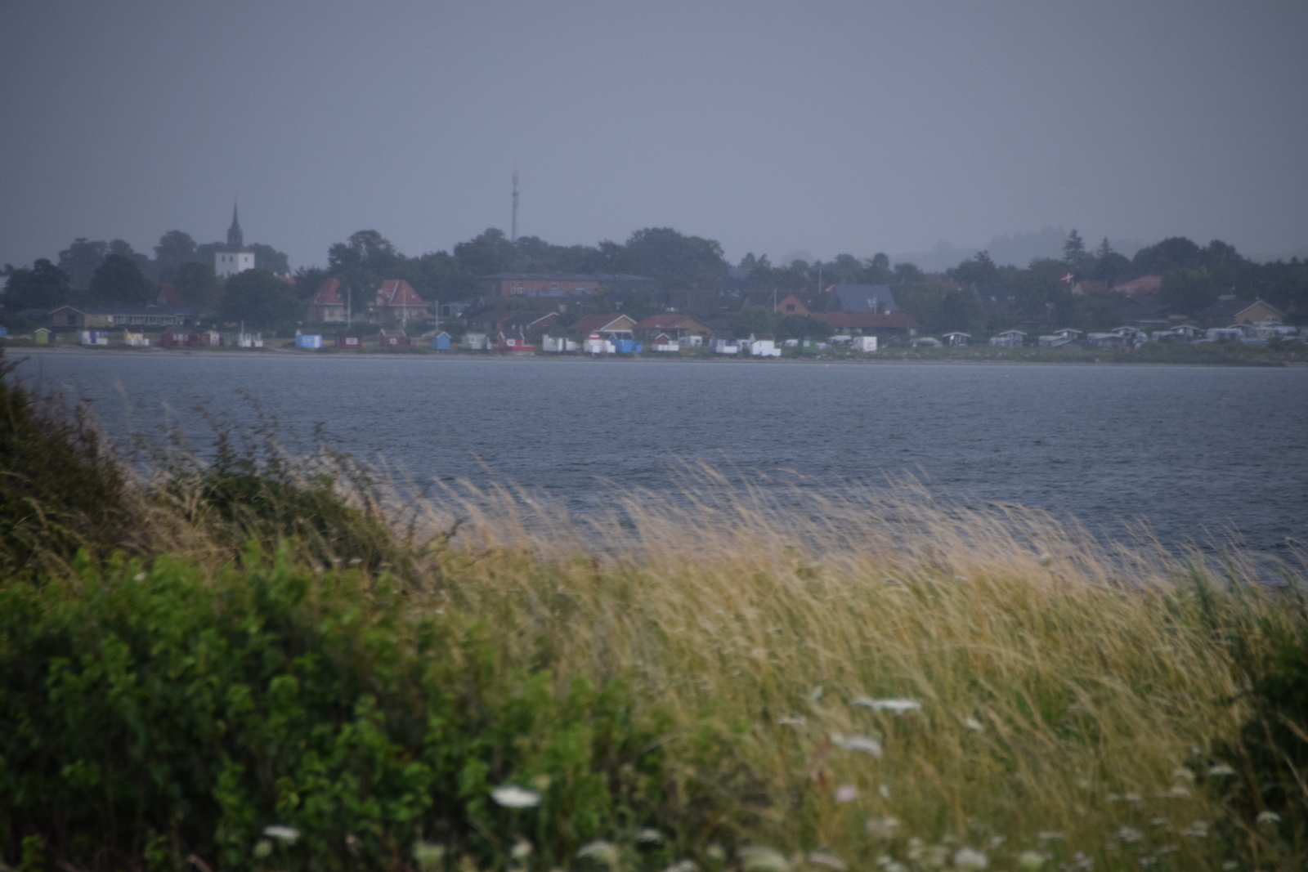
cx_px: 654
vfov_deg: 4.6
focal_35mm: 300
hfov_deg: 6.9
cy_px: 436
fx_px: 10900
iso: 800
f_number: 6.3
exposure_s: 1/250
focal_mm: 200
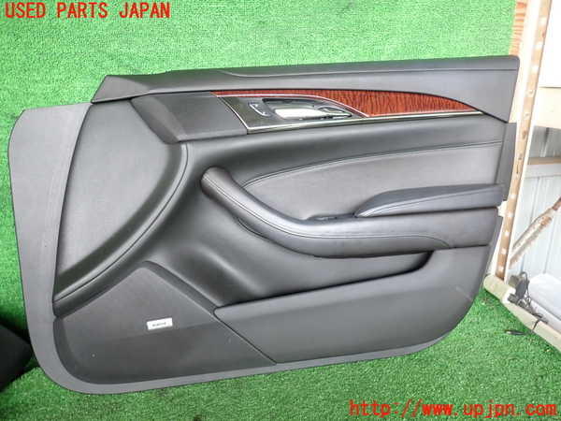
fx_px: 405
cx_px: 280
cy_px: 210
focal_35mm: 25
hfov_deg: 69.4
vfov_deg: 54.9
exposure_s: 1/50
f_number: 2
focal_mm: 4.5
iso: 200
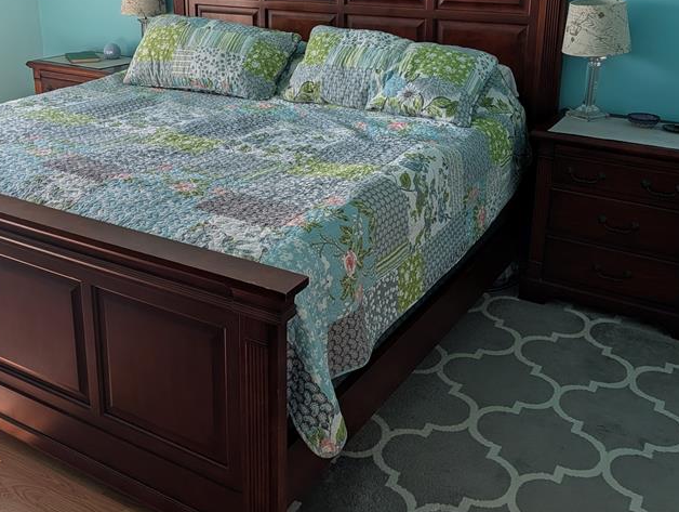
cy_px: 157
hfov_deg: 47.5
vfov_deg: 36.4
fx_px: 766
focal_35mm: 39
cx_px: 275
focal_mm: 6.9
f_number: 1.68
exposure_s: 1/153
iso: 28
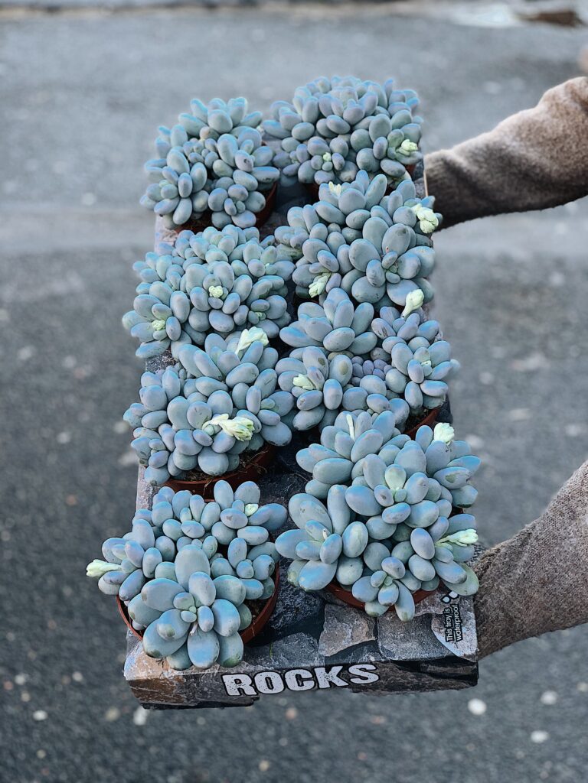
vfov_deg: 36.8
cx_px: 294
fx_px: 1178
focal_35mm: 52
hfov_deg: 28.0
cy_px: 392
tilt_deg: -33.3
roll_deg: +1.0
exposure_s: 1/122
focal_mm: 6
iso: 64
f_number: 2.4
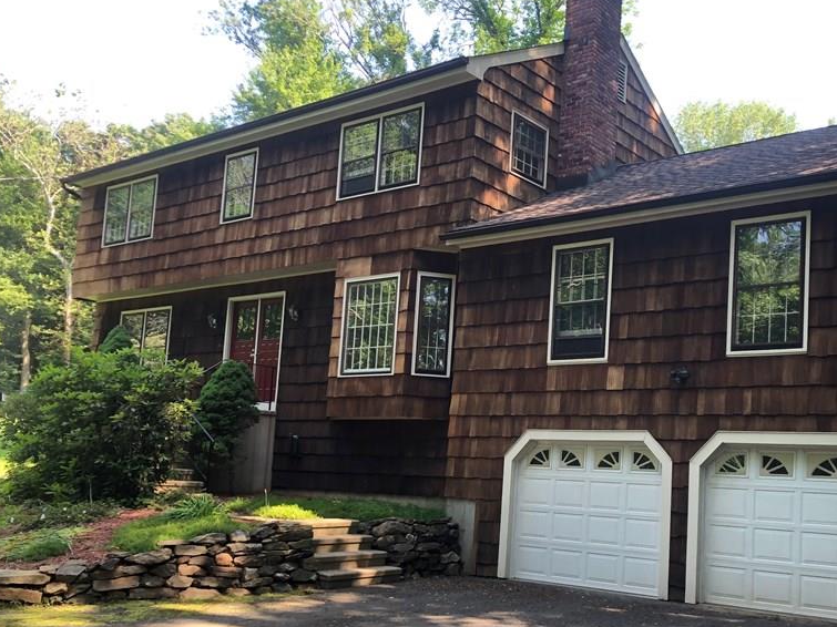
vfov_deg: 37.4
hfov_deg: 48.2
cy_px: 399
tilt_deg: +6.6
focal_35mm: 38
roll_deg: -3.3
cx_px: 555
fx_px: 919
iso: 40
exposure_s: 1/120
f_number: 1.8
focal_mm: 3.99
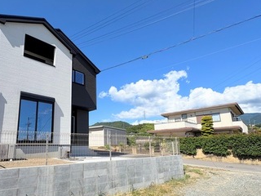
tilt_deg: +11.1
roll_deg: +1.1
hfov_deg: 77.3
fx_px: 158
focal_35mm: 21
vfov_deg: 63.0
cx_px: 95
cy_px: 116
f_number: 2.2
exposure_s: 1/2874
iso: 50
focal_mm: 2.22
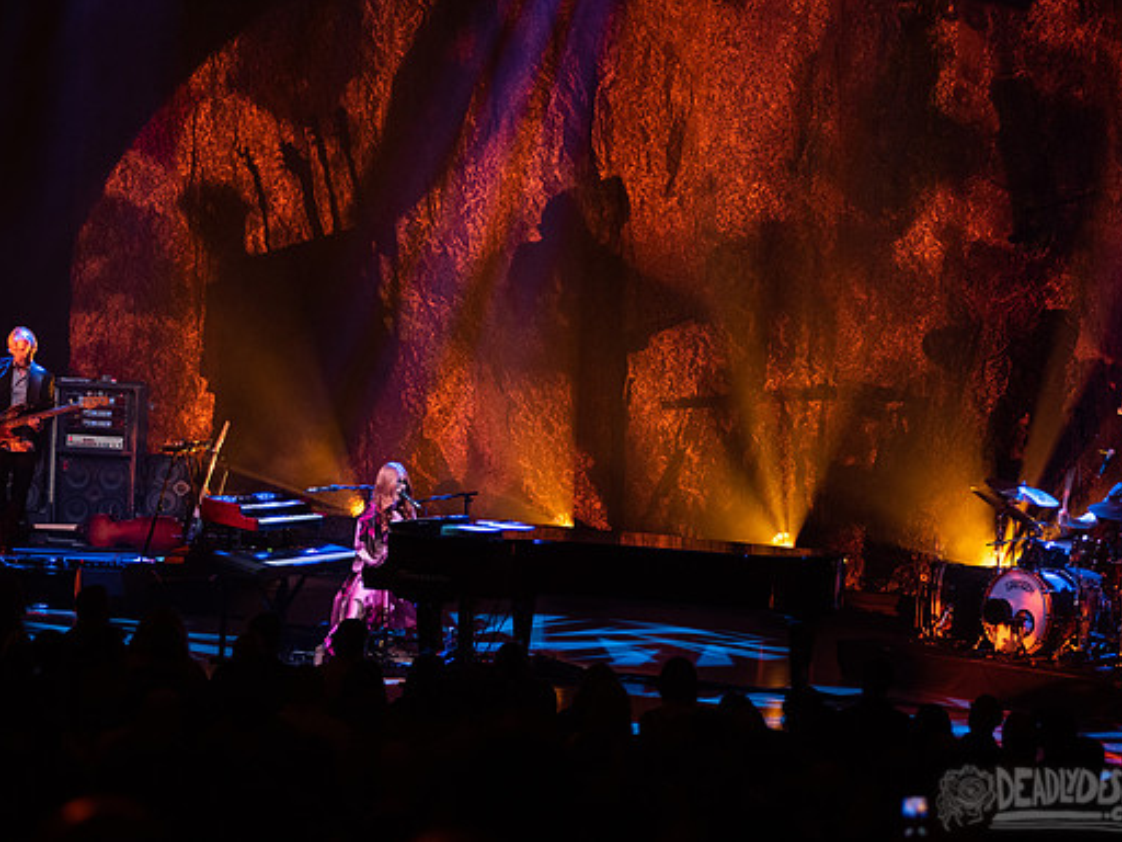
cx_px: 543
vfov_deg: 10.7
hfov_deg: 14.3
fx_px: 4473
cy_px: 384
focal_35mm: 138
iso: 2000
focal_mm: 116
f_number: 3.2
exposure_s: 1/200
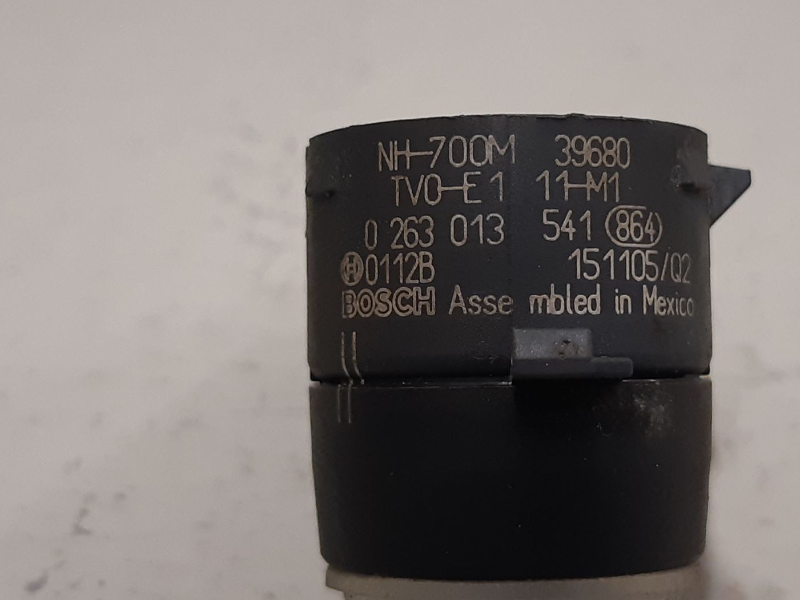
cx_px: 483
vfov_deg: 37.7
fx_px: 878
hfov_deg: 48.7
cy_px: 292
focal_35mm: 38
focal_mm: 3.93
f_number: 1.7
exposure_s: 1/50
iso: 125
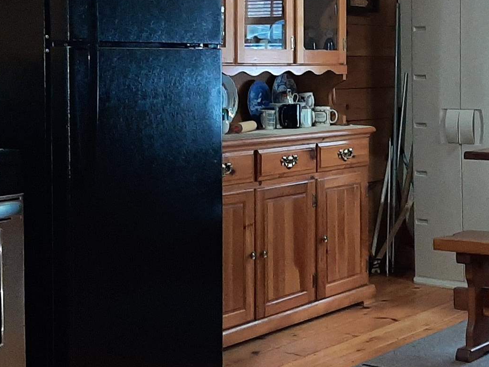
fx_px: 1088
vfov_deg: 19.0
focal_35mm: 77
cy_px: 92
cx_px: 348
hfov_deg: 25.1
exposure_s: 1/40
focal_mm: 3.93
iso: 200
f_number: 1.7
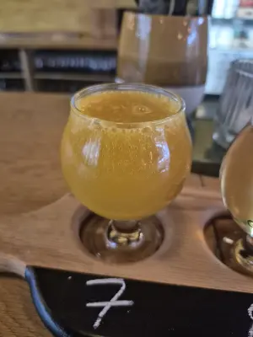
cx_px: 126
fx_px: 224
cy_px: 168
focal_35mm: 23
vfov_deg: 73.9
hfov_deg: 58.9
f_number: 1.8
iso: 1000
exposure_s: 1/60
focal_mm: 5.4
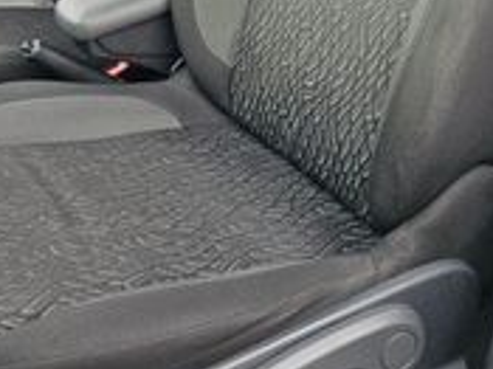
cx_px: 152
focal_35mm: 62
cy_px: -65
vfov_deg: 22.0
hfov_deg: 30.9
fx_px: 882
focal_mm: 5.4
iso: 64
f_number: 1.8
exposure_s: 1/180
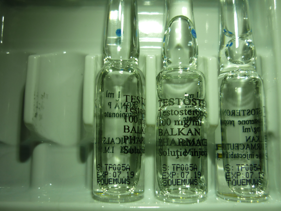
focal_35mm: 33
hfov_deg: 55.4
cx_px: 140
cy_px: 106
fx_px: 268
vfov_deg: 42.9
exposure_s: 1/100
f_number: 2.8
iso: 80
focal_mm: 5.5
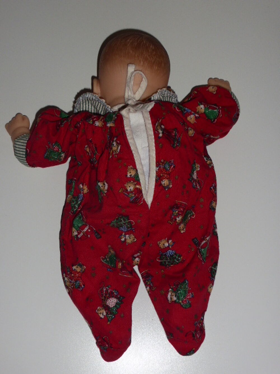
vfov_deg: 36.2
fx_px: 572
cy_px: 187
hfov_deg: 27.5
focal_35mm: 53
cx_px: 140
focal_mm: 9
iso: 100
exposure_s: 1/60
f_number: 4.4
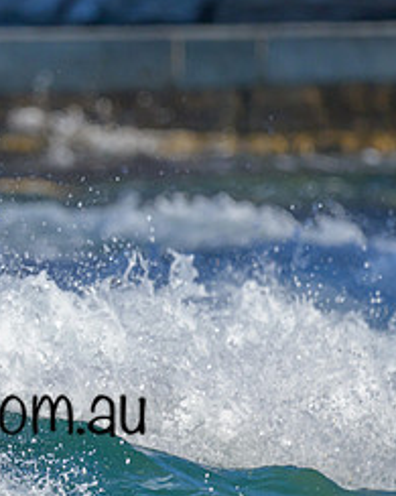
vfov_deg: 0.8
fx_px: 35886
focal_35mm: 2448
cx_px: -153
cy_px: 331
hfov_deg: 0.6
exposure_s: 1/2000
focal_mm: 800
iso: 320
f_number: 6.3
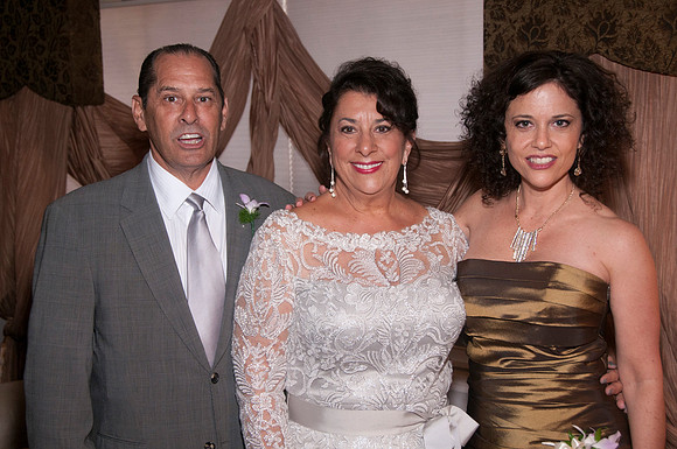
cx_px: 338
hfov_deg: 36.9
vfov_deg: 25.0
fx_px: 1014
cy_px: 224
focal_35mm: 54
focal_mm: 36
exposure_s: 1/60
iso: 400
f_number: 5.6
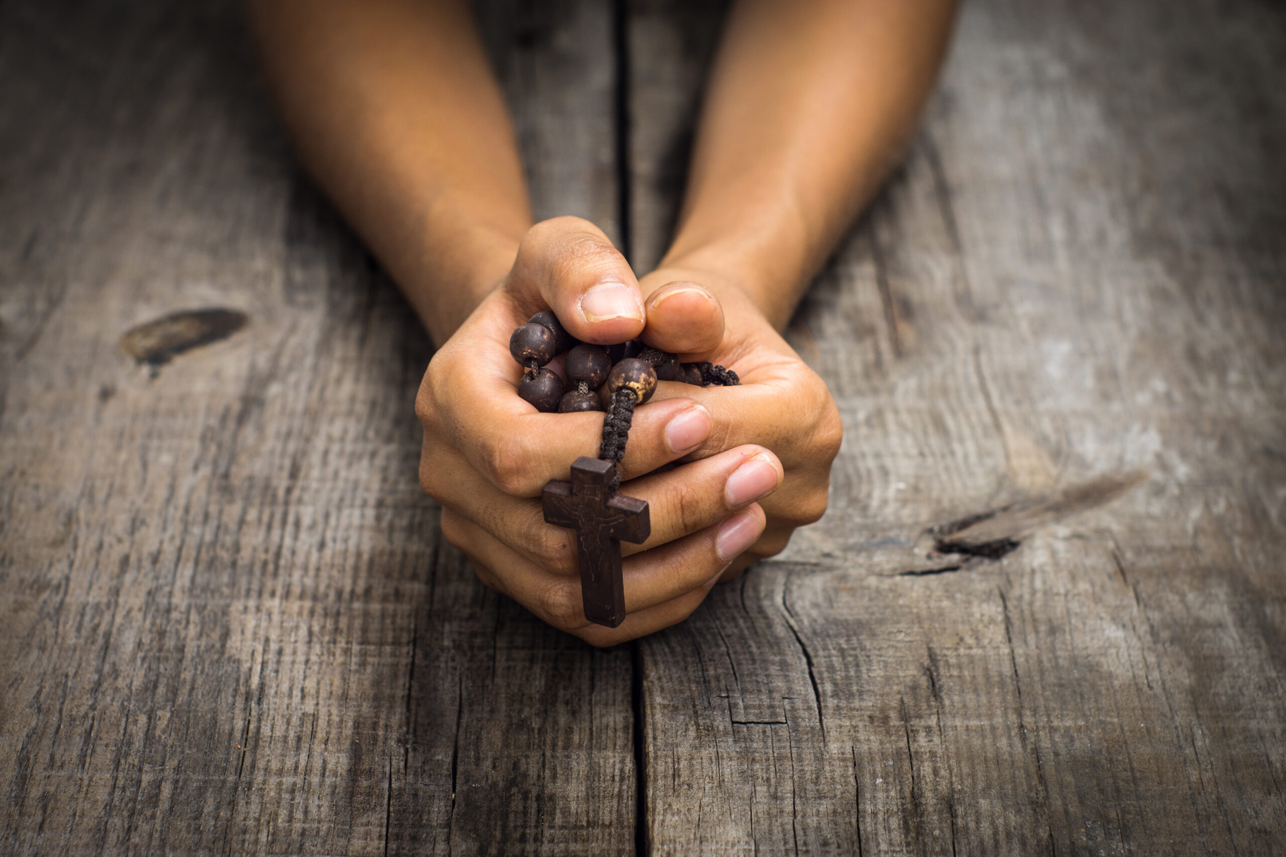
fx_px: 2679
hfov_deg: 27.0
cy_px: 428
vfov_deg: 18.2
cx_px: 643
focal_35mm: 75
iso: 100
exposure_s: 1/125
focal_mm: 50
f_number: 4.5
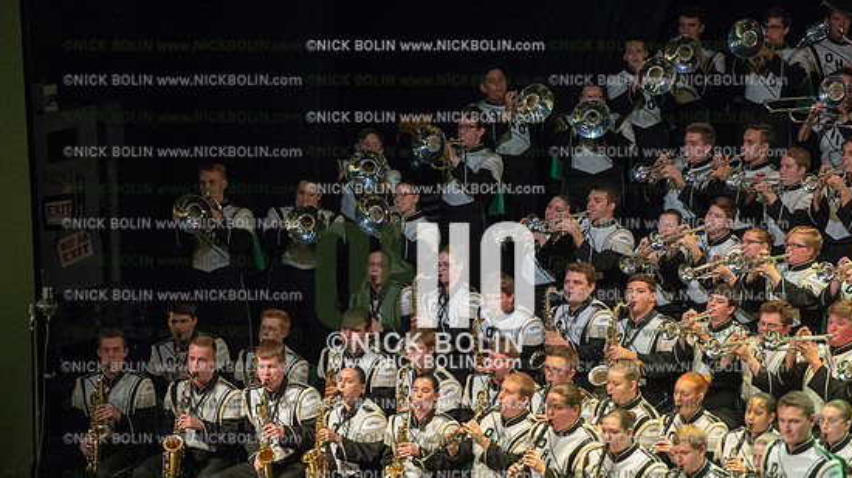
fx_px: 4991
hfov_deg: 9.8
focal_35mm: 221
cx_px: 424
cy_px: 295
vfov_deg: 5.5
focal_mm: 200
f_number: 2.8
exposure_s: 1/640
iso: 8000
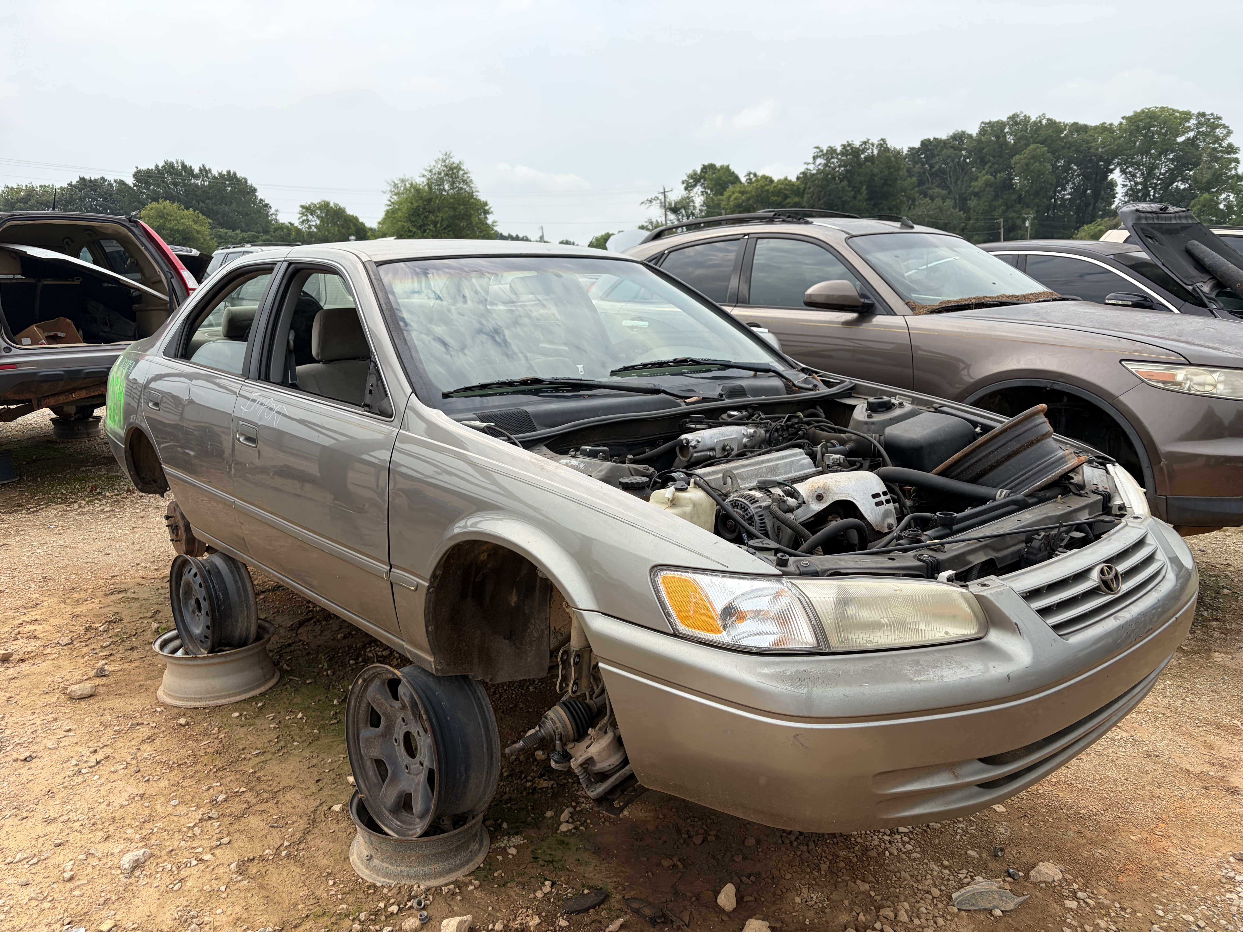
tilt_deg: -9.1
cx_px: 622
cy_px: 466
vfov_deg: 53.1
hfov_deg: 67.3
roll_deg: +3.3
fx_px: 934
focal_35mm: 26
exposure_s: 1/2075
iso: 50
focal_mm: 5.96
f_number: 1.6
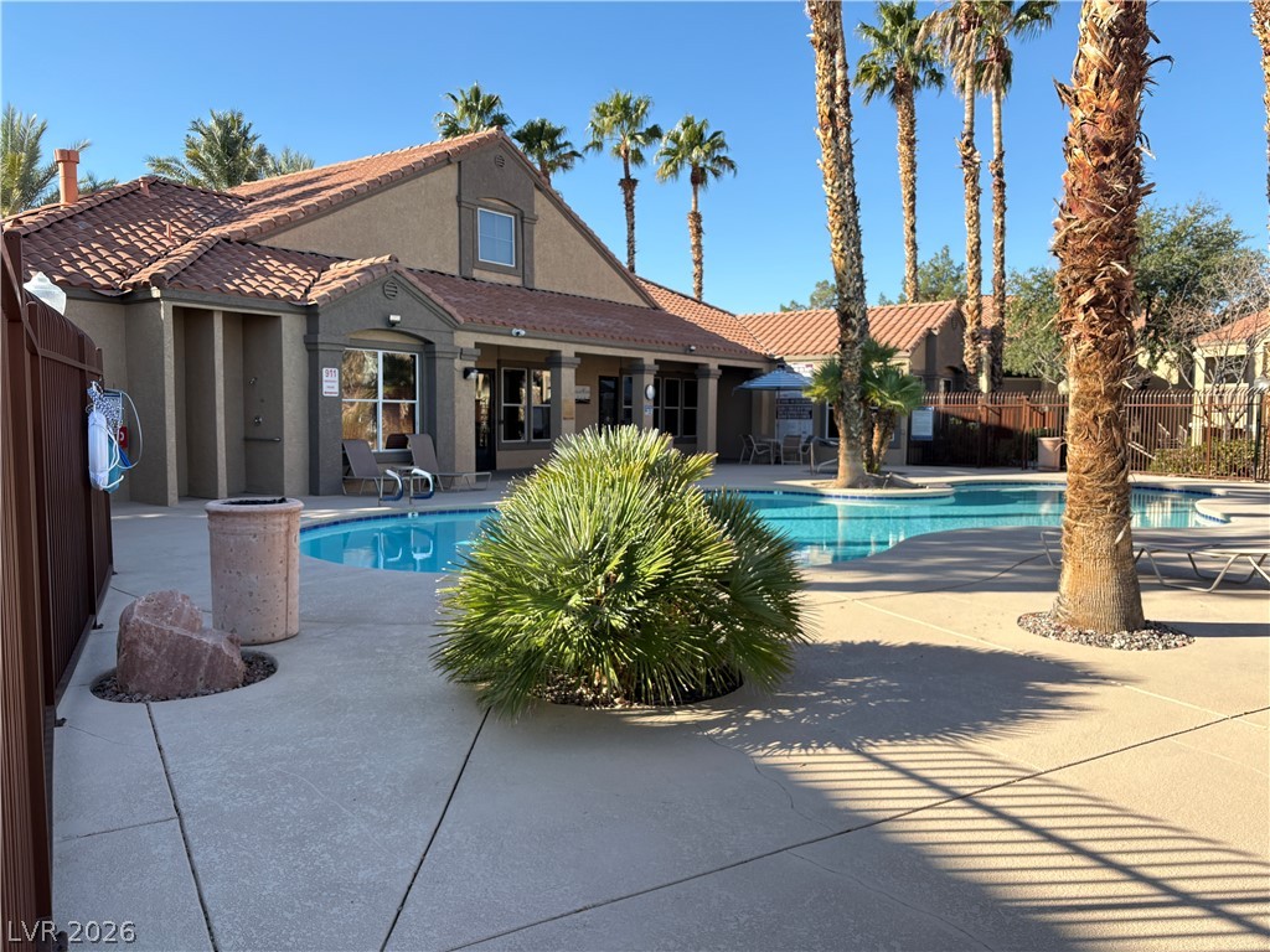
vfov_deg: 53.1
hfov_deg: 67.3
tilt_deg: -3.7
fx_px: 954
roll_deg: -0.3
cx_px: 635
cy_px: 476
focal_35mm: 26
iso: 64
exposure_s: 1/701
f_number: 1.6
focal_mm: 5.96
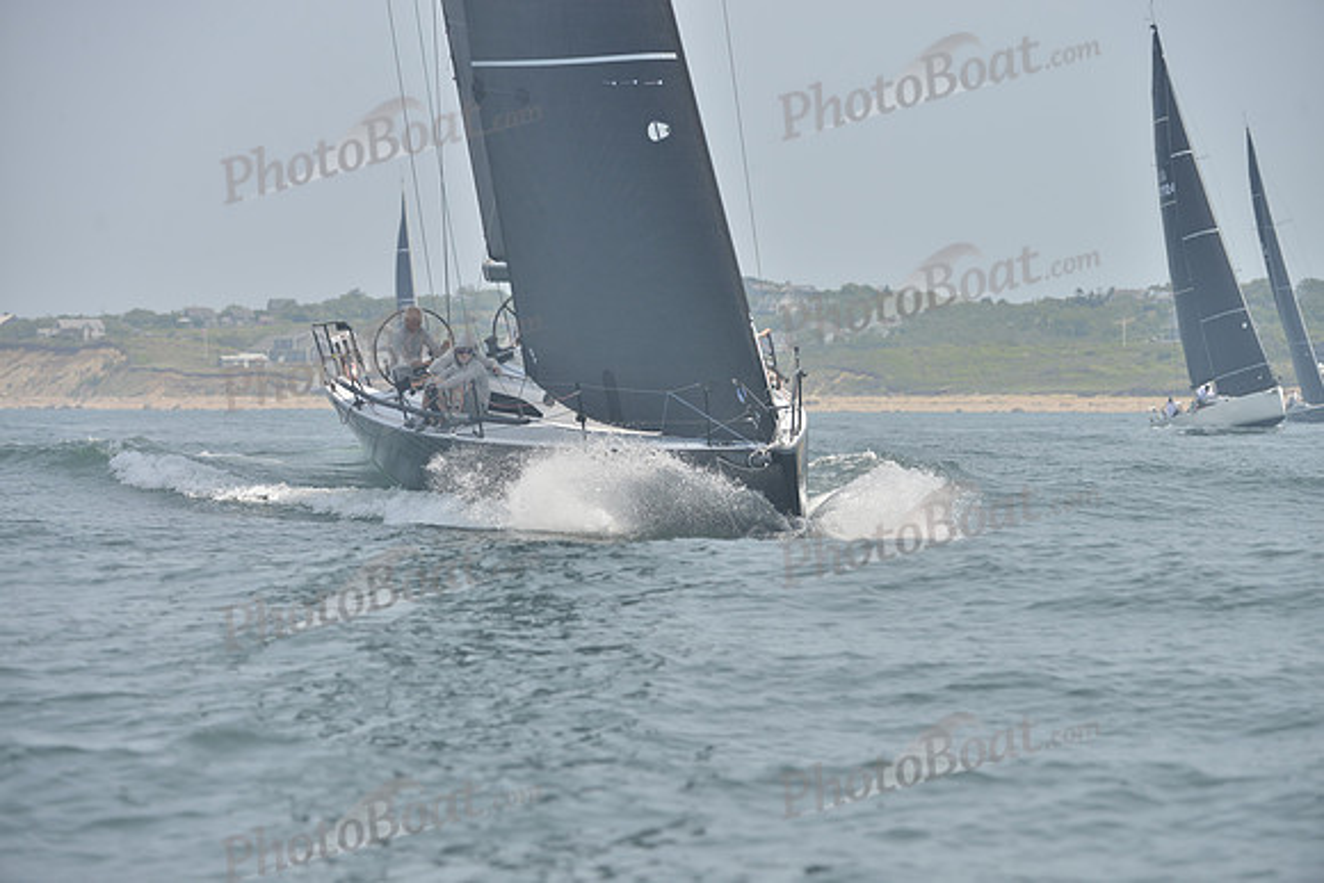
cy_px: 442
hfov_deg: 10.3
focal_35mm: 200
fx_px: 7357
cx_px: 662
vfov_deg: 6.9
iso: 280
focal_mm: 200
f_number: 7.1
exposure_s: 1/1000
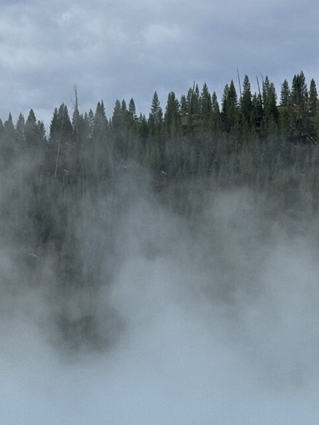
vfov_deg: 14.5
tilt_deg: -1.9
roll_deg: +0.8
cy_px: 444
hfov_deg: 11.1
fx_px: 1635
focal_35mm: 133
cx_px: 266
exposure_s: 1/6410
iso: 64
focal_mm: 6.76
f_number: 1.78
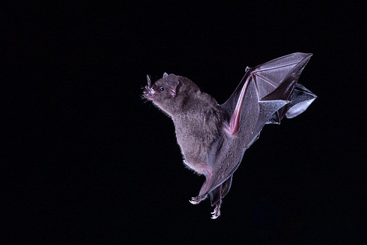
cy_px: 27
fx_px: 5705
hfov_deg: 3.7
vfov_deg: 2.5
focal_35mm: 560
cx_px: 161
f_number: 9
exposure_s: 1/250
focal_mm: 200
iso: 800
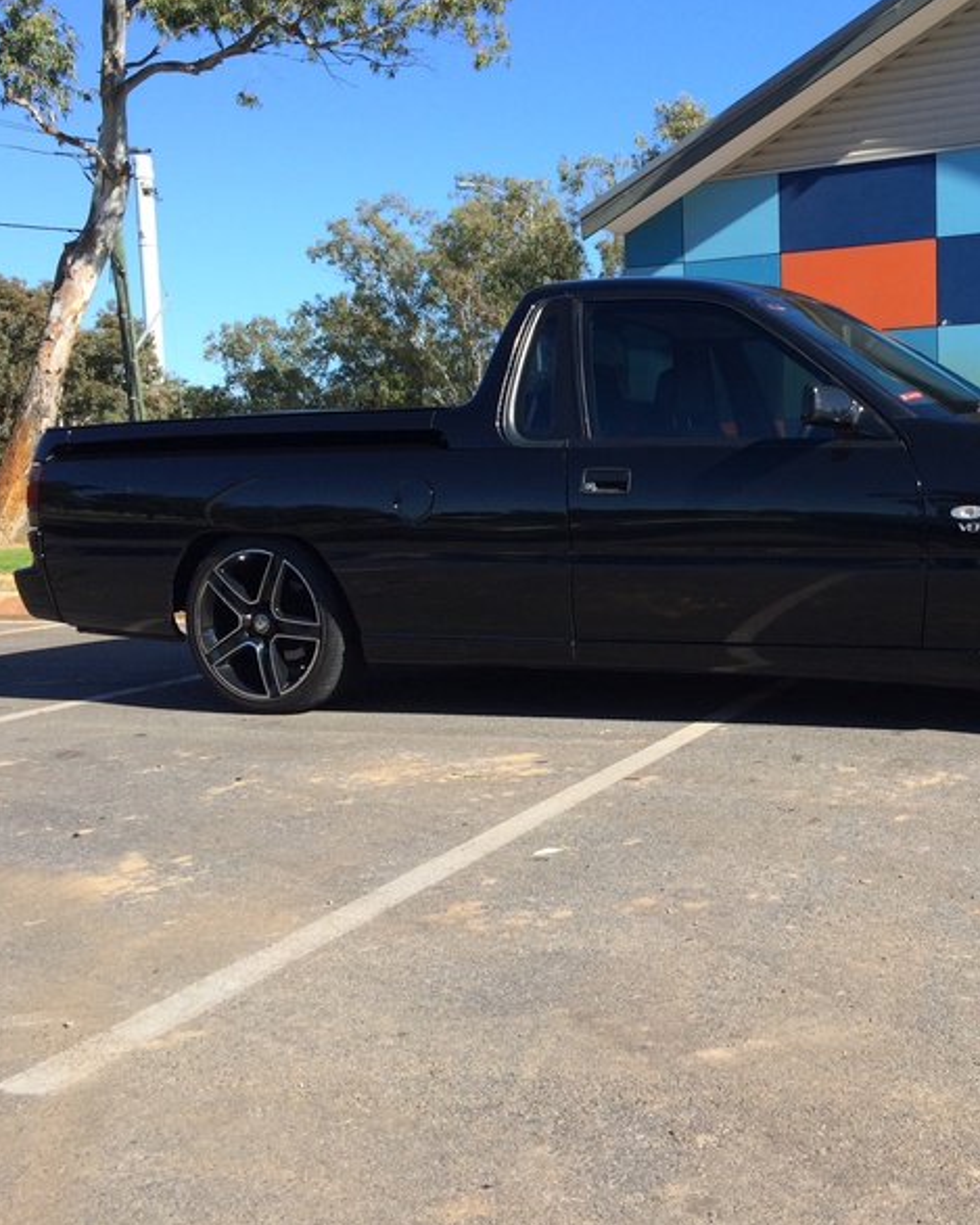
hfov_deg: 36.1
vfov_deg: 45.8
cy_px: 606
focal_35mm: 40
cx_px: 781
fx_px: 1450
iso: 32
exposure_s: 1/1109
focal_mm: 4.12
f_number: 2.2
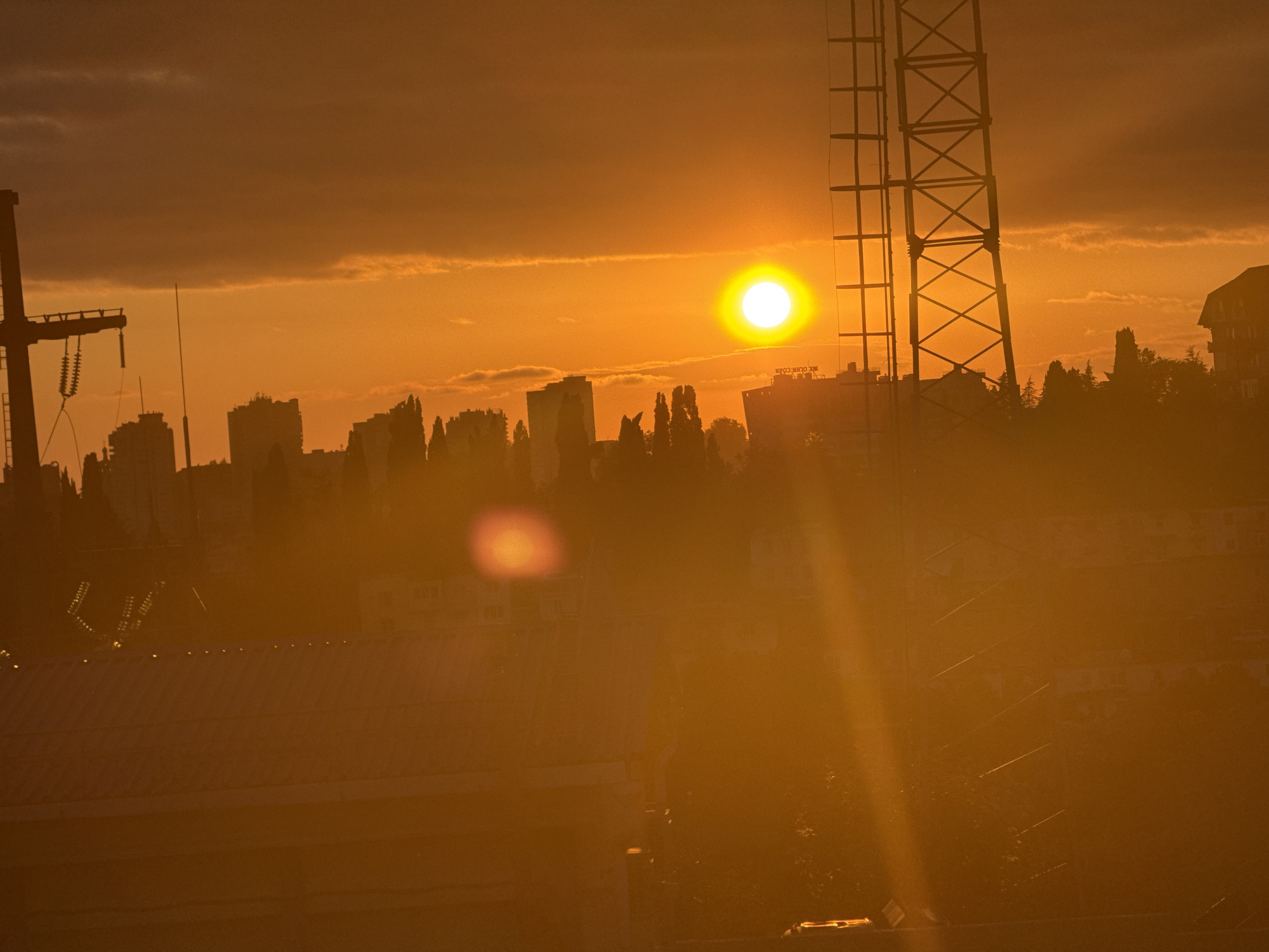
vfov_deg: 12.3
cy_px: 476
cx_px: 634
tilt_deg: +0.7
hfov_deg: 16.4
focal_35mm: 120
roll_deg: +4.4
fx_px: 4399
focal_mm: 15.66
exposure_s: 1/811
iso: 50
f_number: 2.8
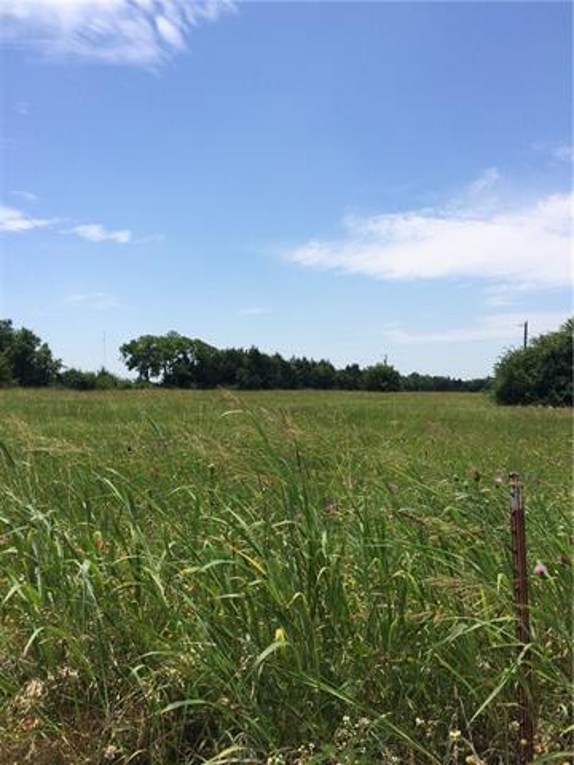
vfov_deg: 61.7
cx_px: 287
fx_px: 641
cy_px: 382
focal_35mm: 29
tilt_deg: -0.4
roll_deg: +1.9
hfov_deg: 48.2
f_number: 2.2
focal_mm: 4.15
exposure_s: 1/2283
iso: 32
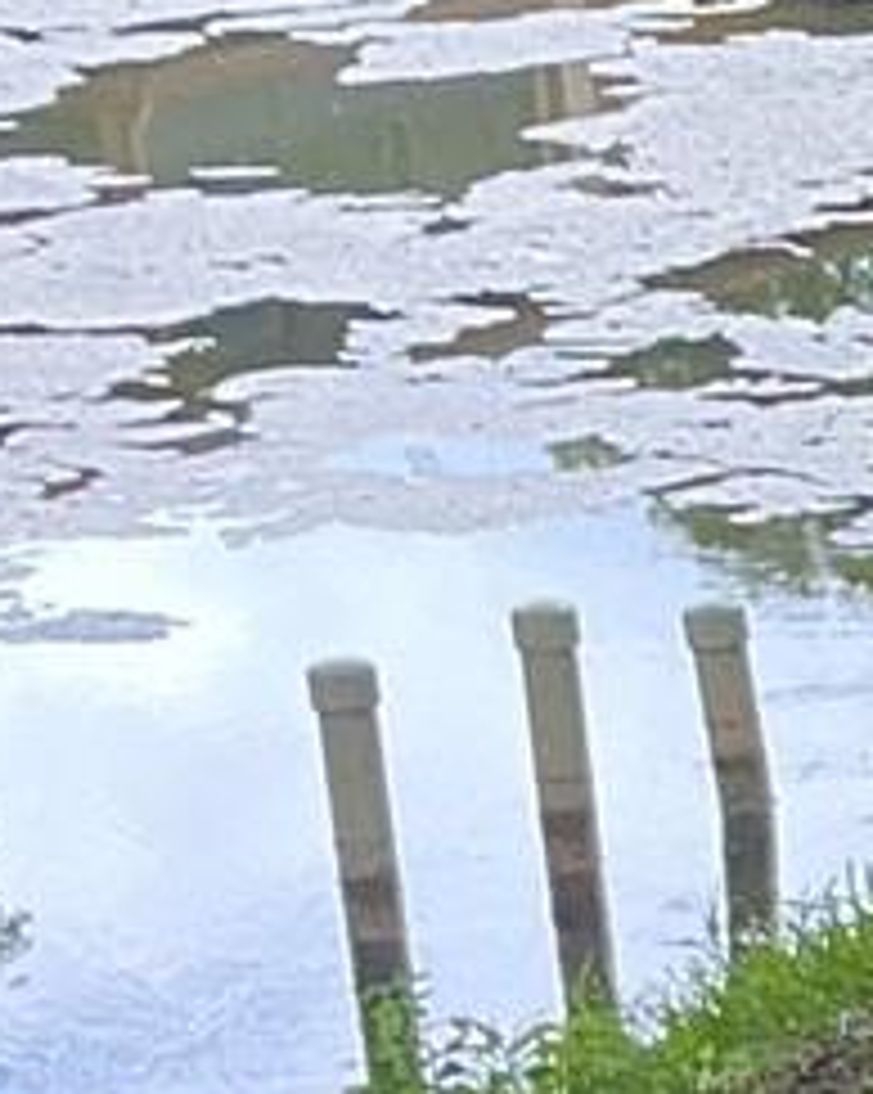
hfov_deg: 7.3
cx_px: 2925
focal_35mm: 180
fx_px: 5821
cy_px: 1108
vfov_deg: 10.6
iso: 32
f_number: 1.8
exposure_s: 1/147
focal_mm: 3
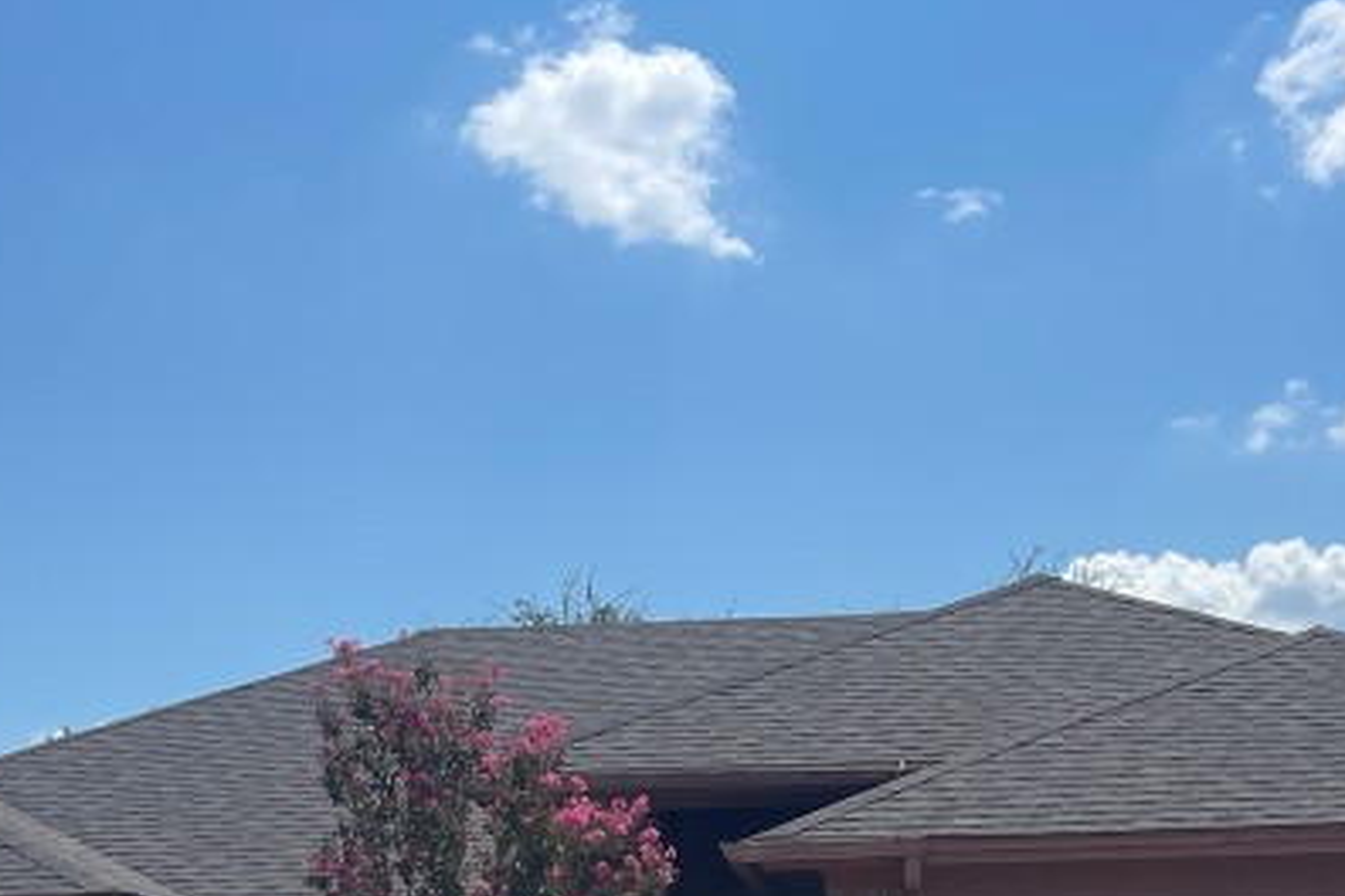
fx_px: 2615
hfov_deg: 28.8
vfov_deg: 18.9
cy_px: 916
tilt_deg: +0.6
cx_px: 764
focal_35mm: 70
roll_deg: +2.2
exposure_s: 1/7937
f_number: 1.6
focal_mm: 5.1
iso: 32
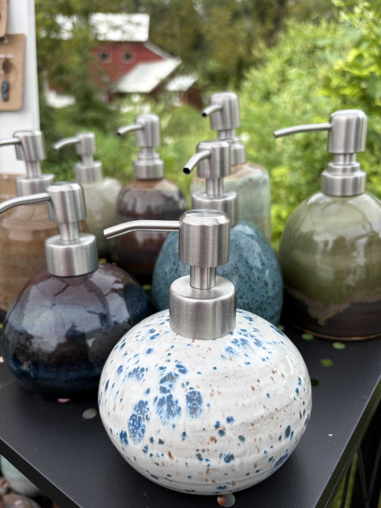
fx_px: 382
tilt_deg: -21.0
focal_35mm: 26
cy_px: 254
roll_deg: -0.5
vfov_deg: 67.3
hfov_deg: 53.1
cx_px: 190
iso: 50
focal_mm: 5.96
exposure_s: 1/1393
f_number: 1.6
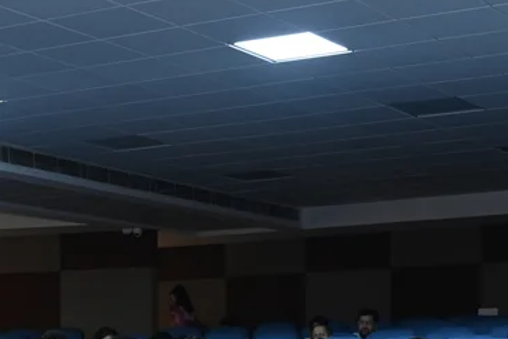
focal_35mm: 106
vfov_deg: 12.5
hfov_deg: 19.3
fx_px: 1492
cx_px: 212
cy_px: 456
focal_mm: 30.5
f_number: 5
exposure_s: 1/80
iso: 2000
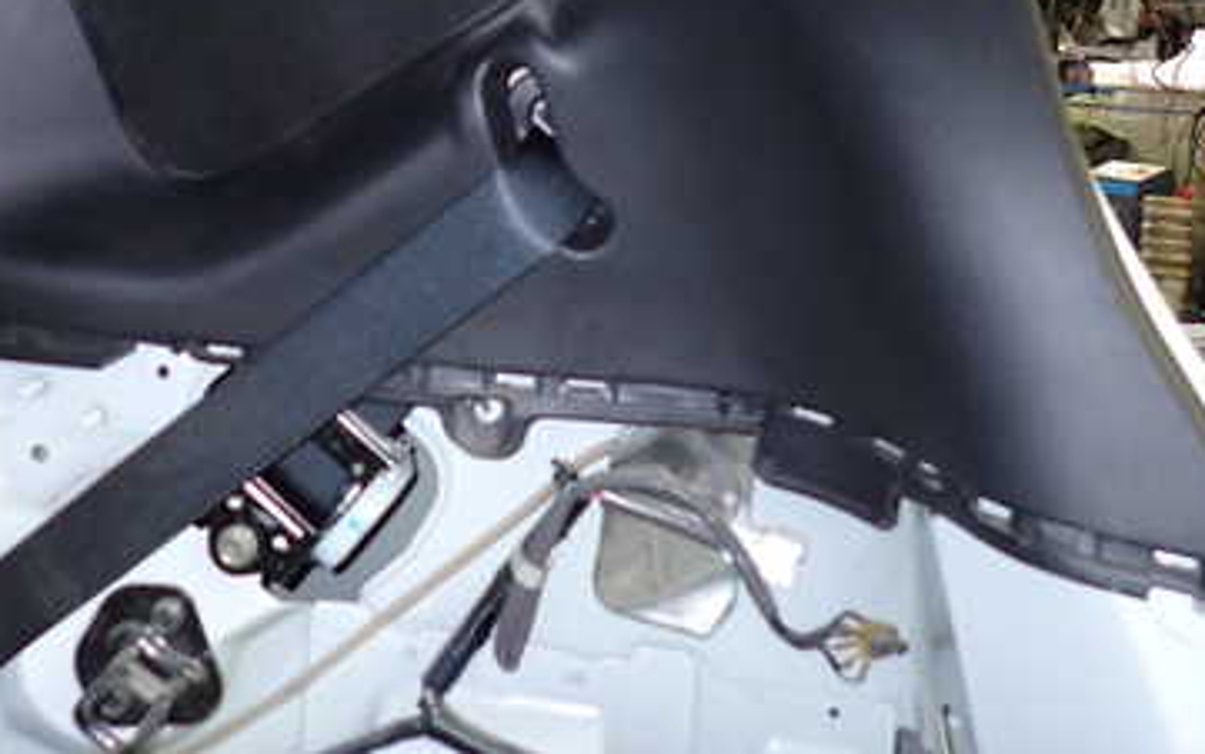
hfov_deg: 44.8
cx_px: 431
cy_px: 93
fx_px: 1446
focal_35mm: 44
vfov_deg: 28.3
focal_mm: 4.5
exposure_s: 1/30
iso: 200
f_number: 2
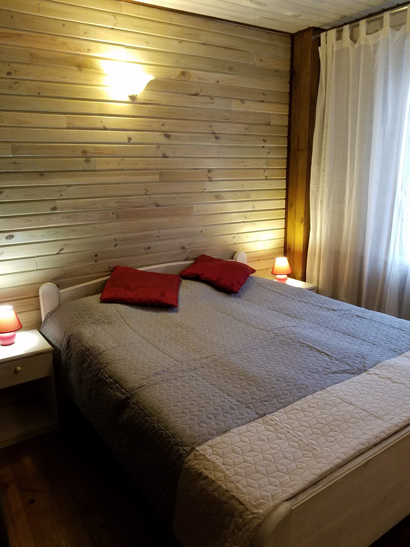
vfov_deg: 67.3
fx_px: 411
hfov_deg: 53.1
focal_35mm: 26
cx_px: 205
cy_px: 274
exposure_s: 1/25
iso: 250
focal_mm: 4.2
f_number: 1.7
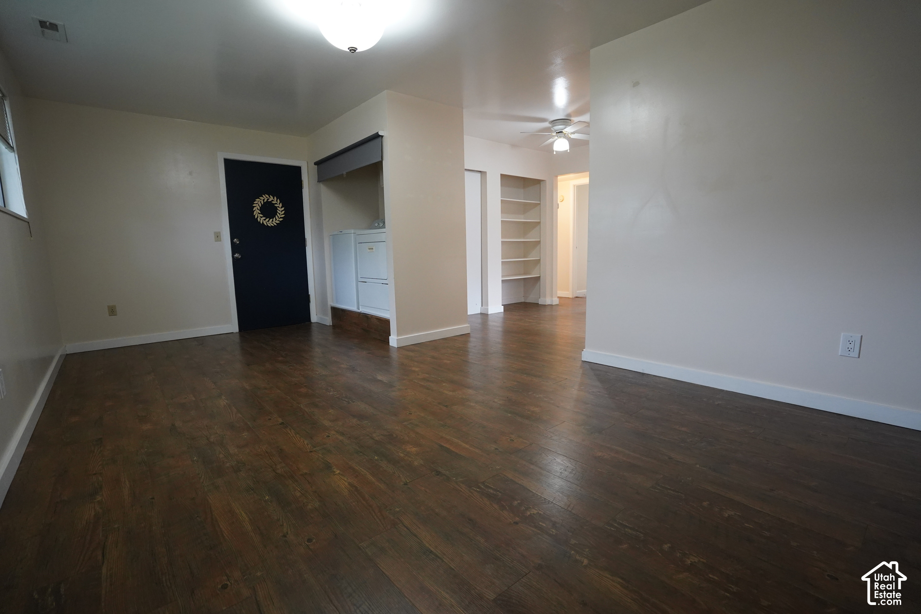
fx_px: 409
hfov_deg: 96.7
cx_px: 460
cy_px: 307
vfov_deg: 73.7
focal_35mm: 16
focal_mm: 16
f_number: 4
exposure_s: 1/160
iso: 4000
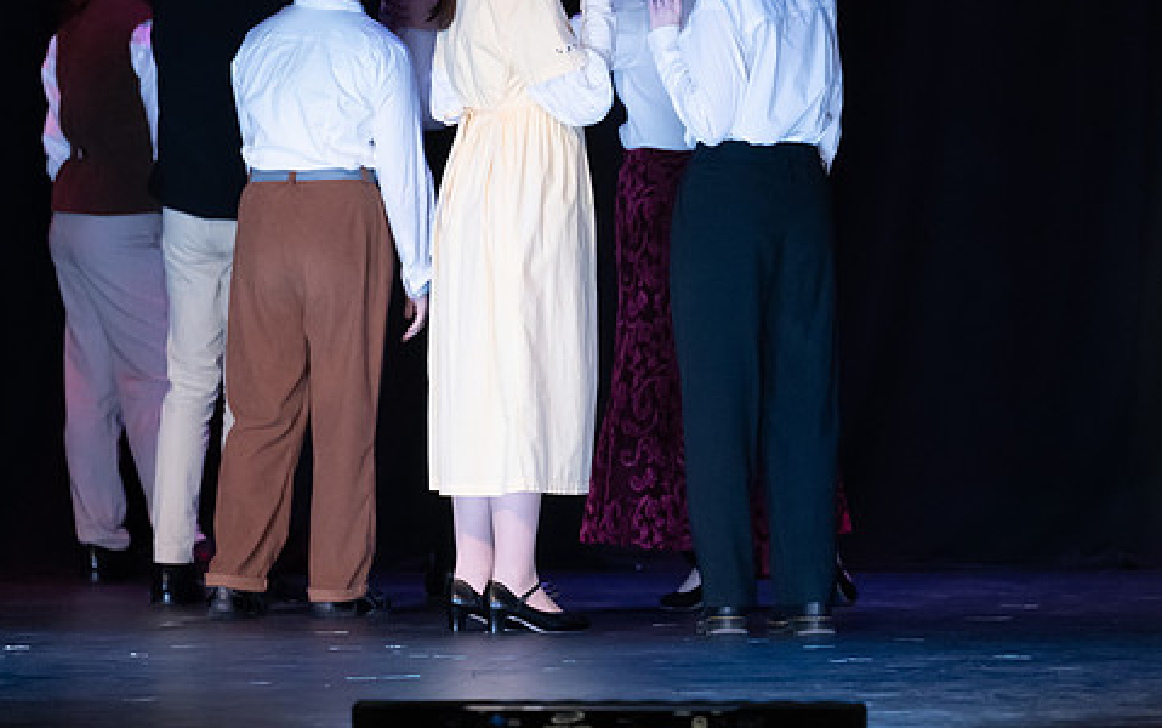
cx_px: 569
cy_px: 188
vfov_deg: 3.5
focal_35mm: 381
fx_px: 12073
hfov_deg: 5.5
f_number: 2.8
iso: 3200
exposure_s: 1/320
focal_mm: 190
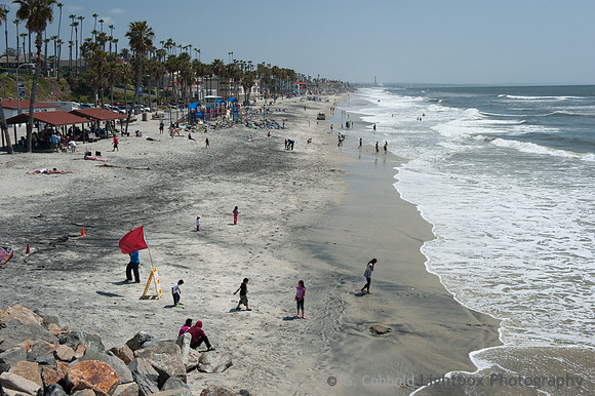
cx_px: 298
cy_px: 198
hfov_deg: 44.5
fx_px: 727
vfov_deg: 30.5
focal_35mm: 44
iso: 800
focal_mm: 44
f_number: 16
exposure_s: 1/400
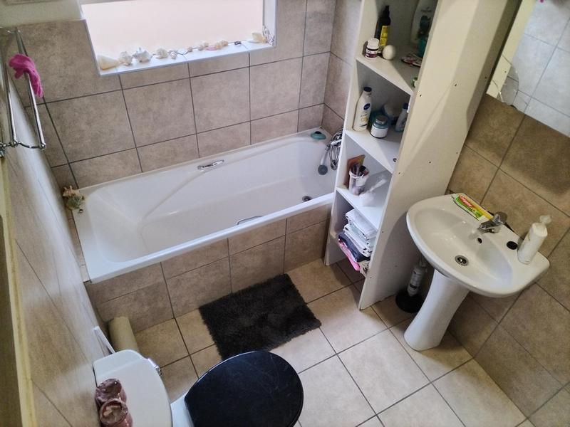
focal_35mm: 26
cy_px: 214
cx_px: 285
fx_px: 428
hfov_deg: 67.3
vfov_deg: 53.1
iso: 2676
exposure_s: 1/100
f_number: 1.8
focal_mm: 4.7
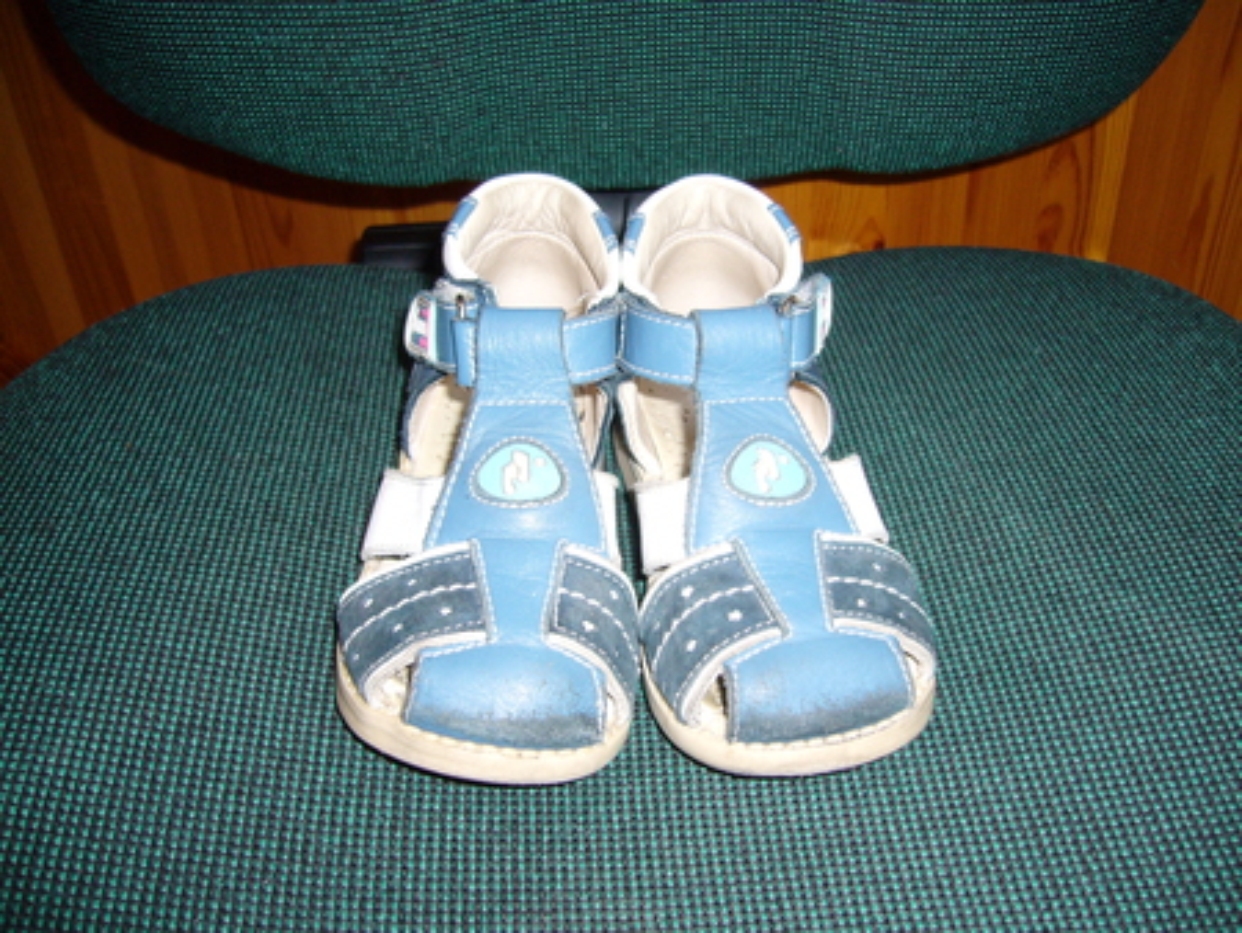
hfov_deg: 52.6
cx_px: 621
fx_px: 1256
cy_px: 466
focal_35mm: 35
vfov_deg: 40.7
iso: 100
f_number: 2.8
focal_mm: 5.8
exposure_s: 1/30
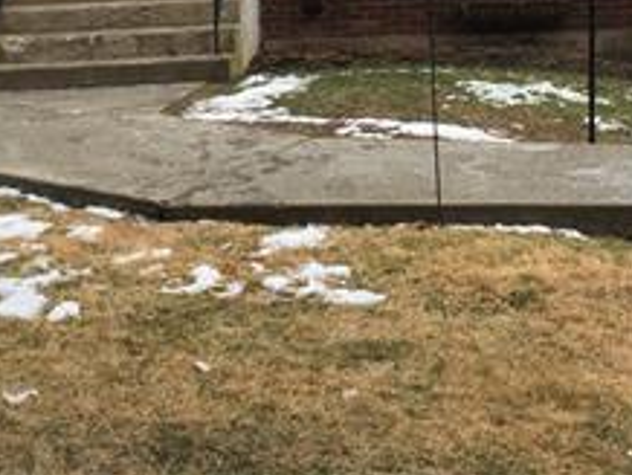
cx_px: 299
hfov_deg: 23.0
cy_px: -217
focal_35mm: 85
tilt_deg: +8.0
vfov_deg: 16.1
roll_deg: +2.2
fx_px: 1554
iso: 25
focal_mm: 4.15
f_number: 2.2
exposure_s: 1/245
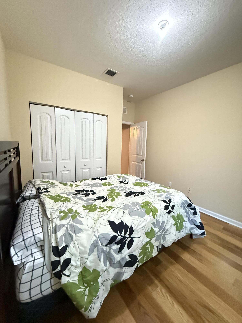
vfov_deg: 102.1
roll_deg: -0.9
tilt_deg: -6.2
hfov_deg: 85.7
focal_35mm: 14
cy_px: 162
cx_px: 121
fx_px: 130
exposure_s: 1/40
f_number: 2.2
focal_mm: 2.22
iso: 1250
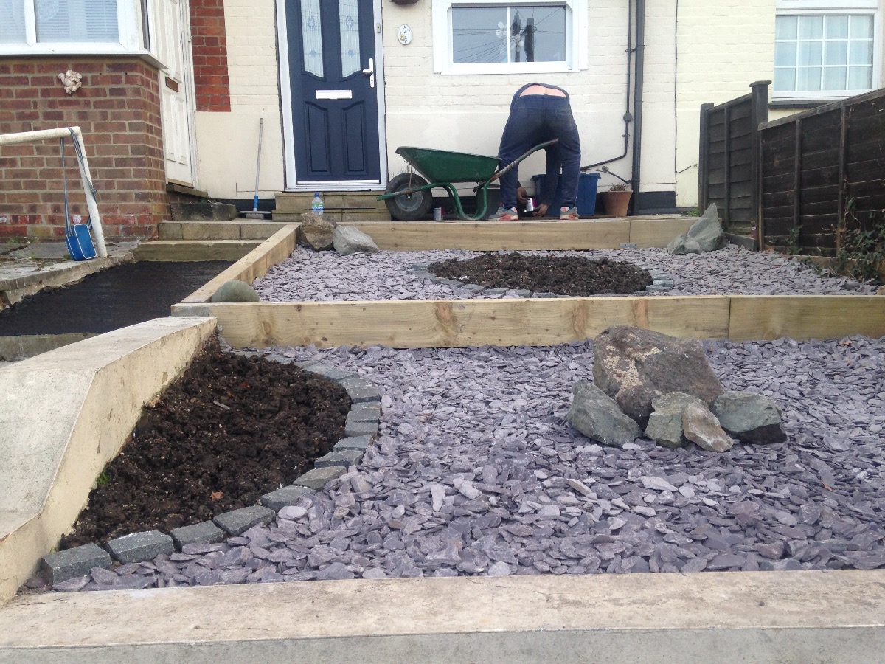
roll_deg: +1.4
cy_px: 332
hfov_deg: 55.4
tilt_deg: -7.3
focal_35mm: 33
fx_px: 844
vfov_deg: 42.9
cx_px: 442
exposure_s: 1/120
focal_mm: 4.12
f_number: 2.4
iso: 50
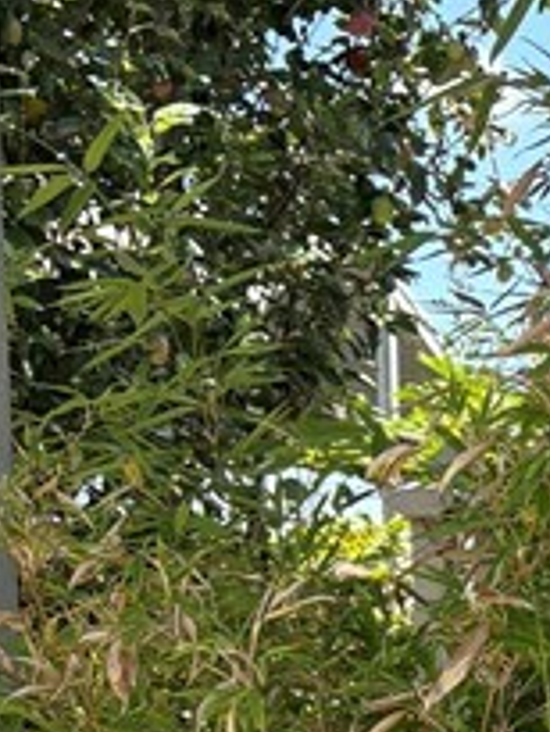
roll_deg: -1.1
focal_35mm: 130
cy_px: 843
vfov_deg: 14.7
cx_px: 1336
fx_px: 2751
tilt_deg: -1.1
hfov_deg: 10.0
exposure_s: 1/1081
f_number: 1.6
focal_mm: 5.96
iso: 50
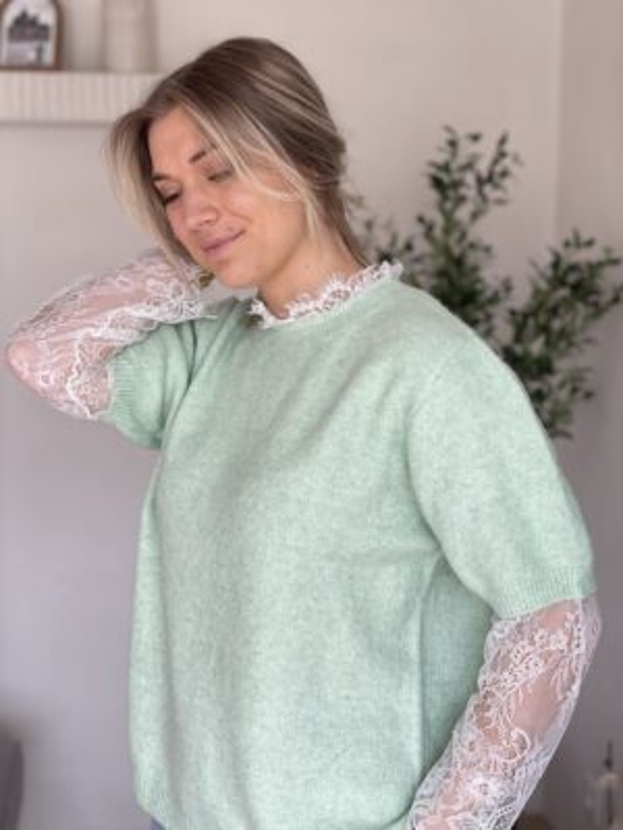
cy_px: 415
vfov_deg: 36.8
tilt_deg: -6.3
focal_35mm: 52
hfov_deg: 28.0
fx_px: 1248
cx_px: 312
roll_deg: +0.4
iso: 25
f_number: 2
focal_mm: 6
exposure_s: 1/123
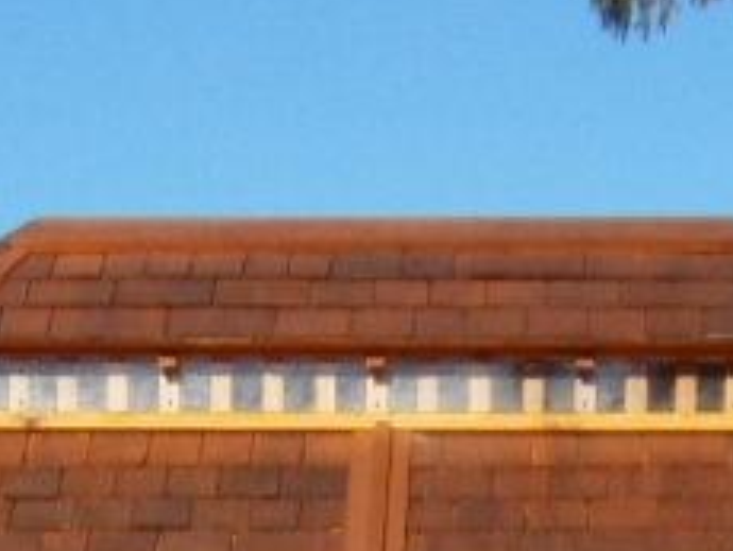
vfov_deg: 5.9
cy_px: 1401
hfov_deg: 8.3
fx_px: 5066
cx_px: 351
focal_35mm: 239
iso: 100
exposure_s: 1/125
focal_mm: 7.61
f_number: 10.1
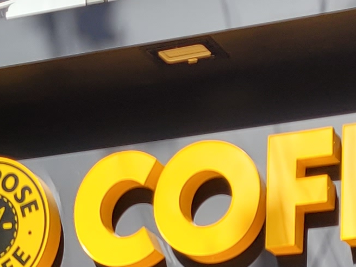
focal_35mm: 160
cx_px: 183
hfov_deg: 12.4
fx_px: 1645
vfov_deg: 8.3
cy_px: 696
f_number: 1.8
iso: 40
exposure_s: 1/1441
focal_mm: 5.4
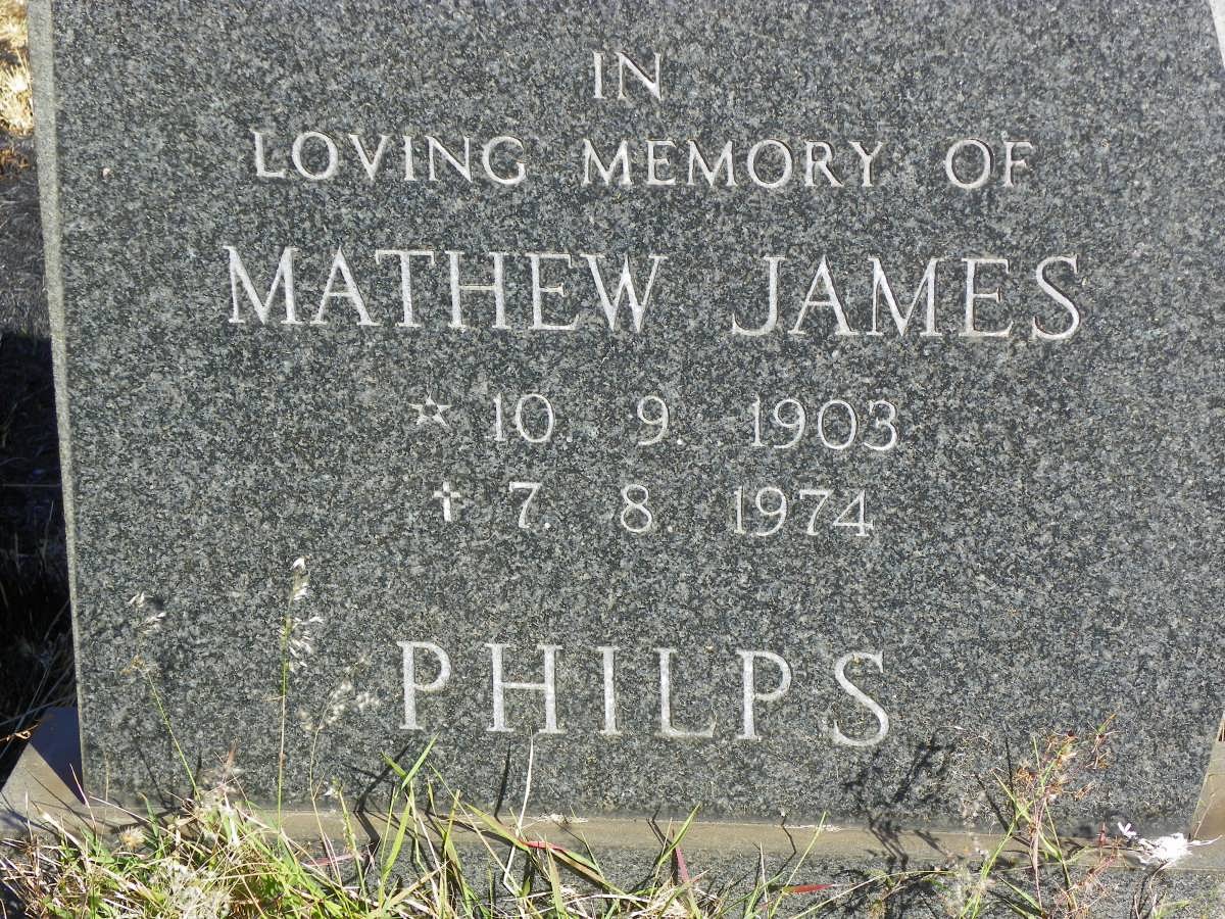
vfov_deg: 14.4
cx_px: 612
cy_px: 460
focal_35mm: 103
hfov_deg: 19.1
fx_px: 3645
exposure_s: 1/200
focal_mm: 18.3
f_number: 4
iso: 64
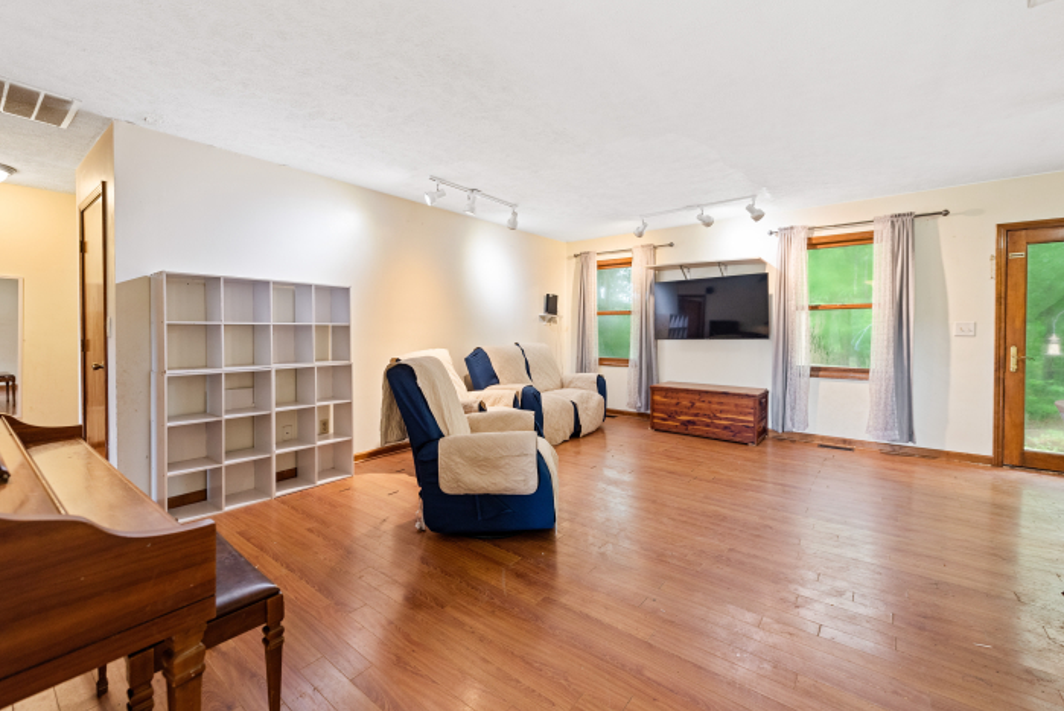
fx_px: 444
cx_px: 509
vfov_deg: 77.4
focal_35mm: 15
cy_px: 344
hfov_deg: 100.3
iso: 400
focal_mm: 14
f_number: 5
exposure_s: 1/25
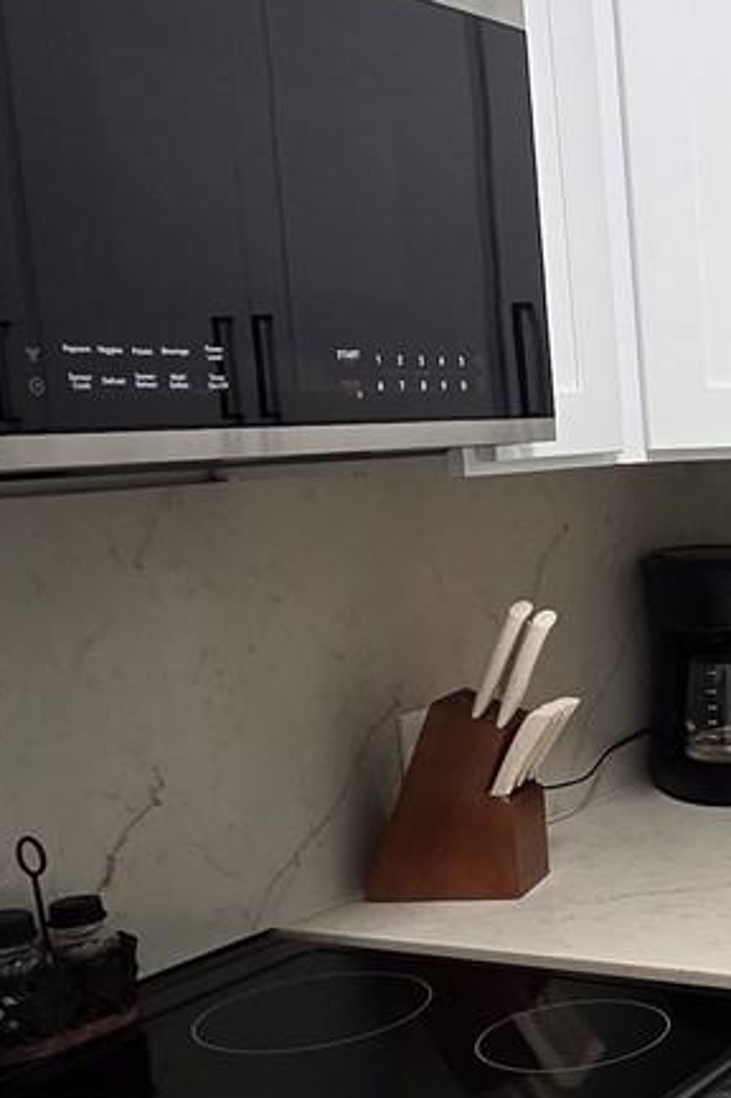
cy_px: 685
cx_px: 1061
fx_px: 1525
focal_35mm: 50
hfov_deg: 22.6
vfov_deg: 39.4
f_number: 2.2
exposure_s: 1/120
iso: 200
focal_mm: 2.2
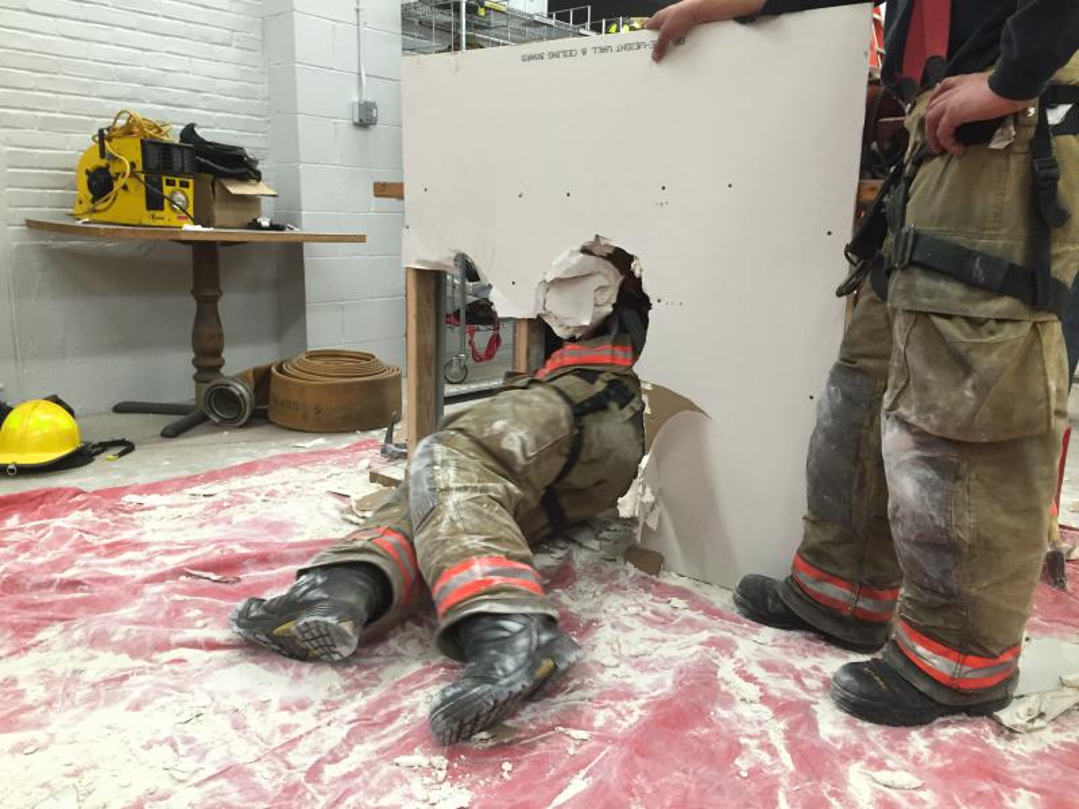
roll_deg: -2.1
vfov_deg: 48.2
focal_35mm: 29
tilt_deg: -11.3
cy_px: 404
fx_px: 904
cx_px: 540
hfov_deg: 61.7
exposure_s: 1/30
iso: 125
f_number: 2.2
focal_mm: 4.15
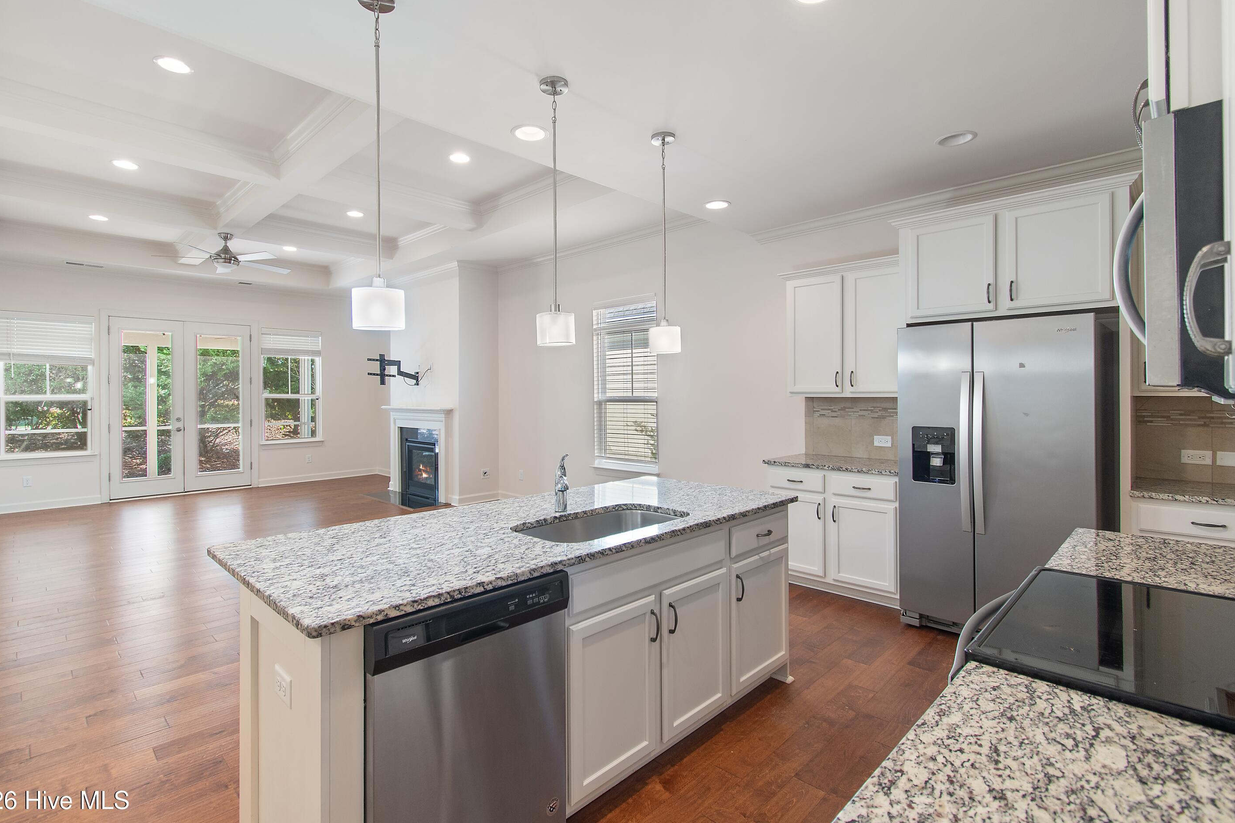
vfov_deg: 73.7
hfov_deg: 96.7
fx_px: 549
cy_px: 402
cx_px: 601
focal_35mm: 16
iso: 100
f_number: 4.5
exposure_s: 1/5
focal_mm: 10
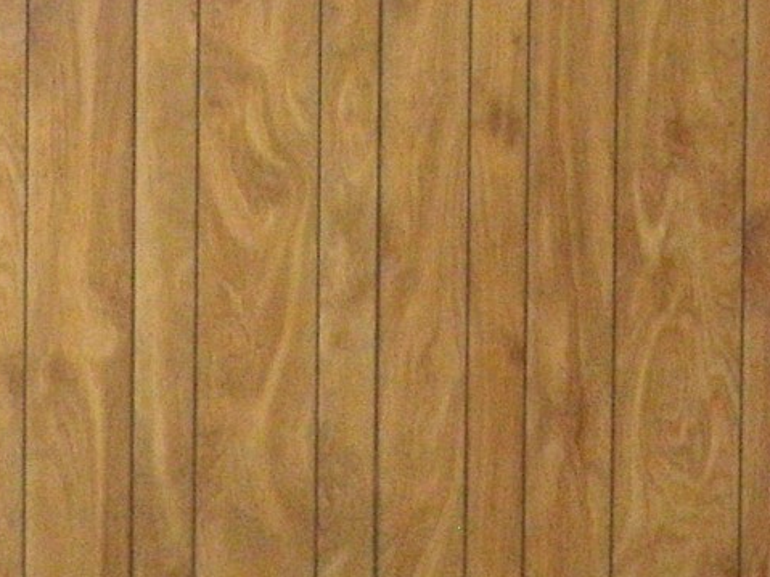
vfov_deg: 9.4
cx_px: 754
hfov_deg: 12.7
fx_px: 3425
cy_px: -233
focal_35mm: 154
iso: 400
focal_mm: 6.53
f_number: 4.1
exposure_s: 1/40
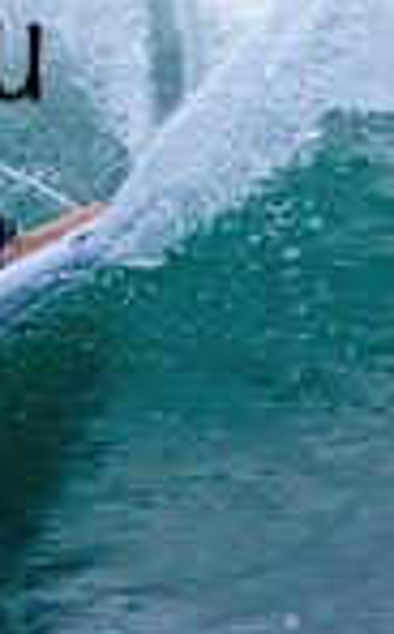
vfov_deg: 0.5
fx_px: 70370
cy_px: -107
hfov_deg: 0.3
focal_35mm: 4080
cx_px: -248
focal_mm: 900
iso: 7200
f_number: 11
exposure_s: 1/3200
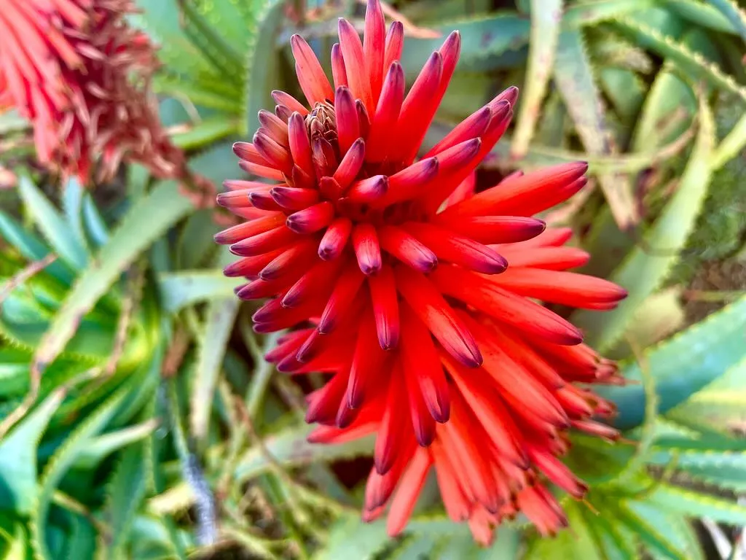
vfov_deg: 53.1
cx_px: 373
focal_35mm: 26
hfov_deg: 67.3
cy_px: 280
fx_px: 560
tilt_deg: -48.2
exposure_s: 1/318
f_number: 1.6
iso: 32
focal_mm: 4.2
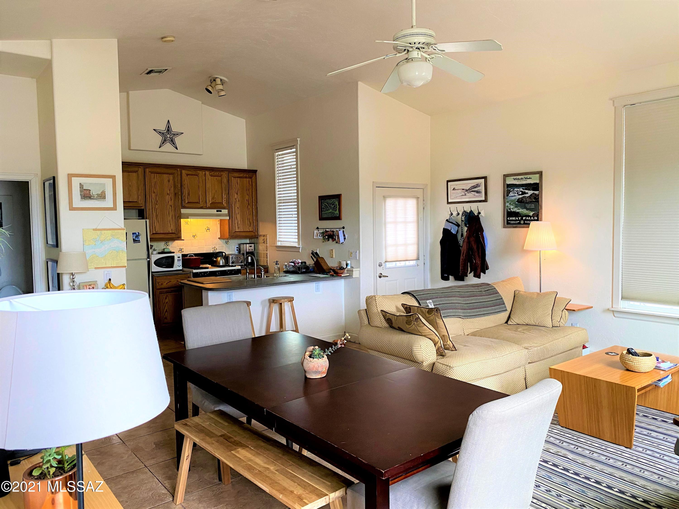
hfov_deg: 67.3
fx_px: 510
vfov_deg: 53.1
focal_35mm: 26
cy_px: 254
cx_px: 340
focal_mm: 4.25
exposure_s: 1/60
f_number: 1.8
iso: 100
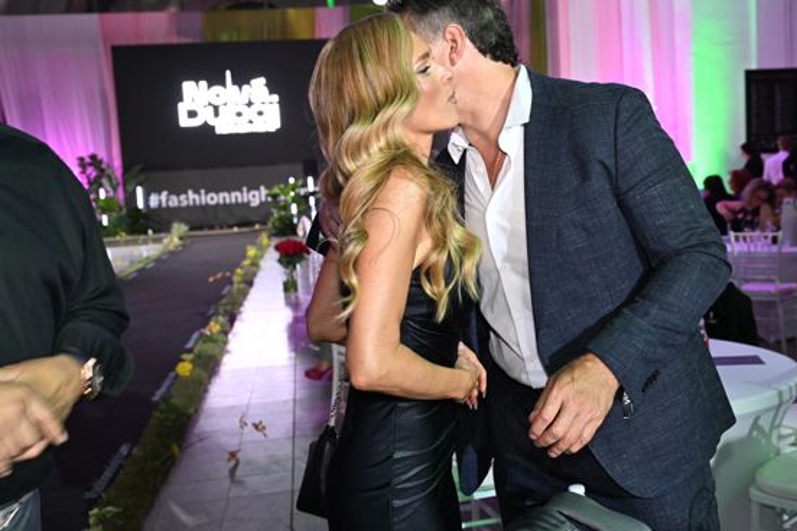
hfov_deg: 47.7
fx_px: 899
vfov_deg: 32.9
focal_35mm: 41
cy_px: 263
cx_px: 452
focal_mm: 32.5
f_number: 4.5
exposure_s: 1/60
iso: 2500
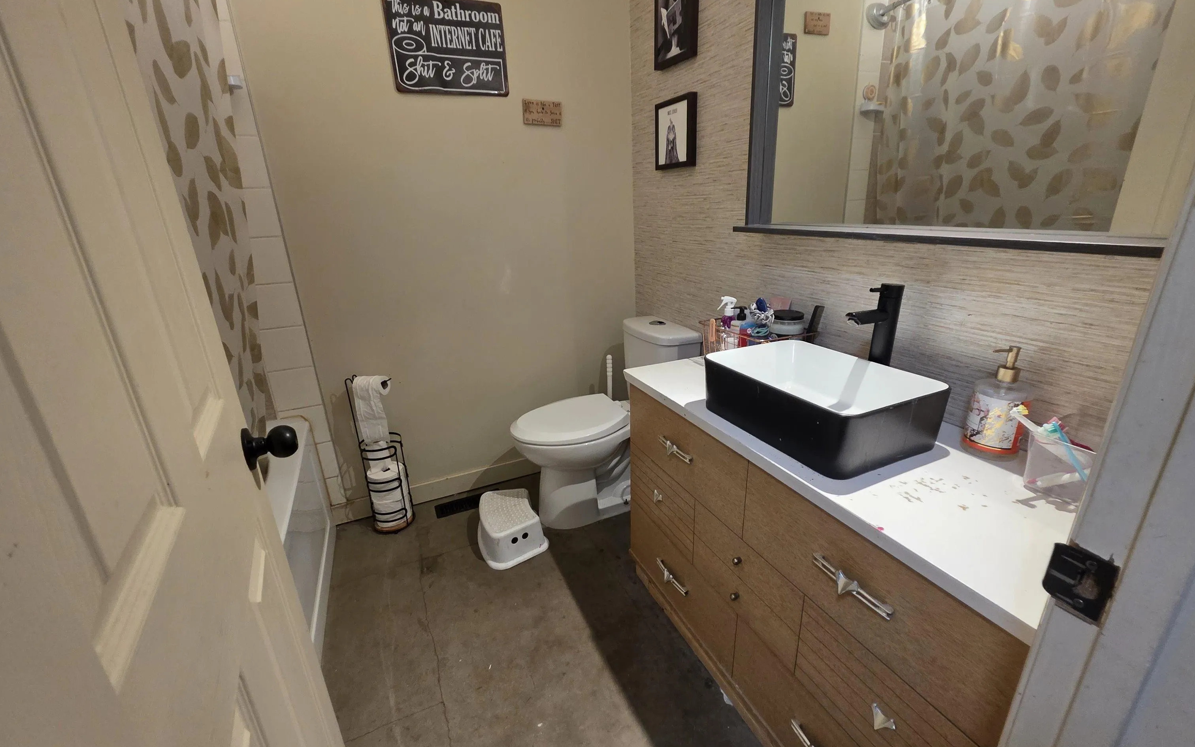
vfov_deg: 78.6
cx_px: 594
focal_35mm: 14
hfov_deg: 105.3
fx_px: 456
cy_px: 375
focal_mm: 2.2
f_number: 1.9
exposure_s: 1/60
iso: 400
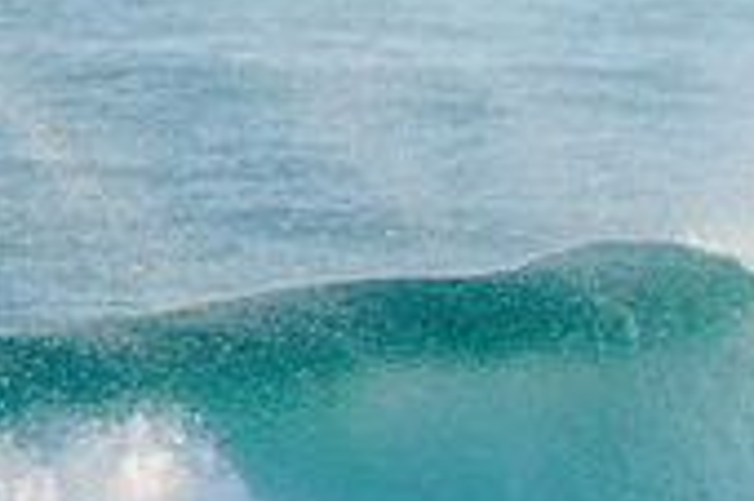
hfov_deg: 1.2
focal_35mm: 1709
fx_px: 35759
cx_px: 856
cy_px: 627
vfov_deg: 0.8
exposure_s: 1/1600
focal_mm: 500
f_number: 5.6
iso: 400
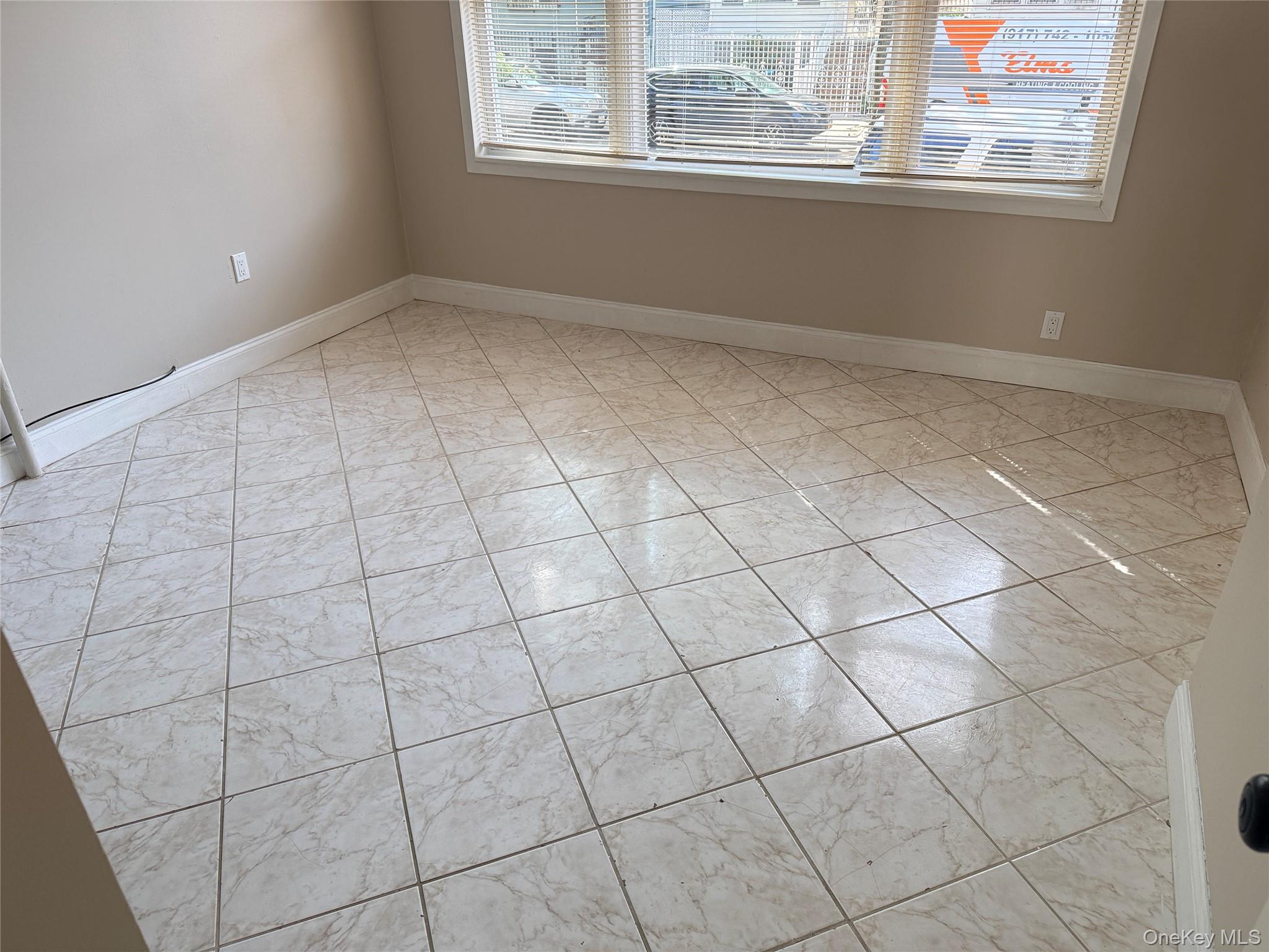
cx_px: 634
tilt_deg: -28.3
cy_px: 476
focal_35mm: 24
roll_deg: +0.4
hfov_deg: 71.6
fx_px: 880
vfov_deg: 56.8
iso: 125
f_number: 1.78
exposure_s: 1/231
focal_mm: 6.76
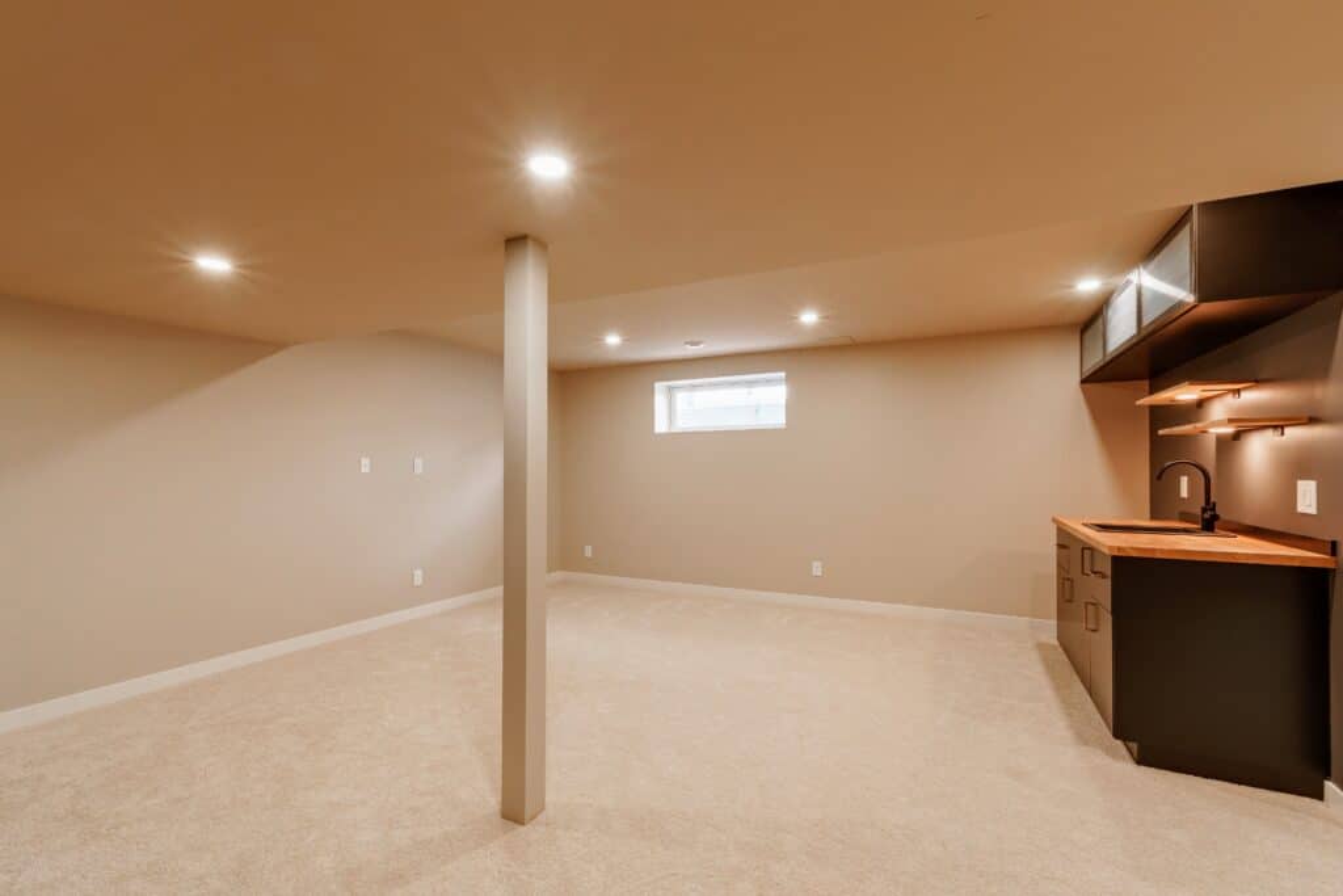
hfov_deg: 100.4
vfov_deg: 77.3
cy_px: 448
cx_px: 672
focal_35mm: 15
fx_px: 560
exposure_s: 1/15
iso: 200
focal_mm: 10
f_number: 11
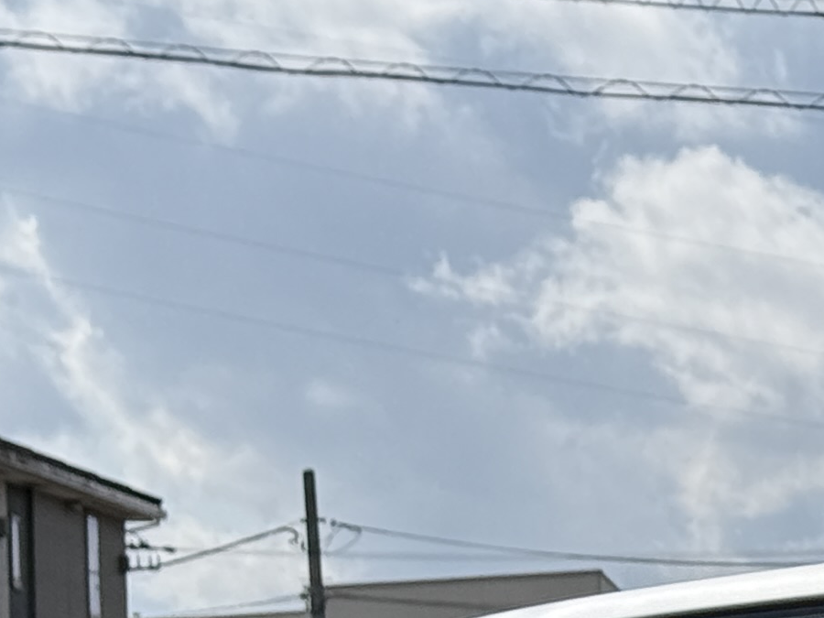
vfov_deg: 6.8
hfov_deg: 9.0
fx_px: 5118
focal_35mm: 215
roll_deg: +0.8
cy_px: 1023
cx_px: 1169
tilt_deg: -1.9
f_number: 1.78
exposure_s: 1/11364
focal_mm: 6.76
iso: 80
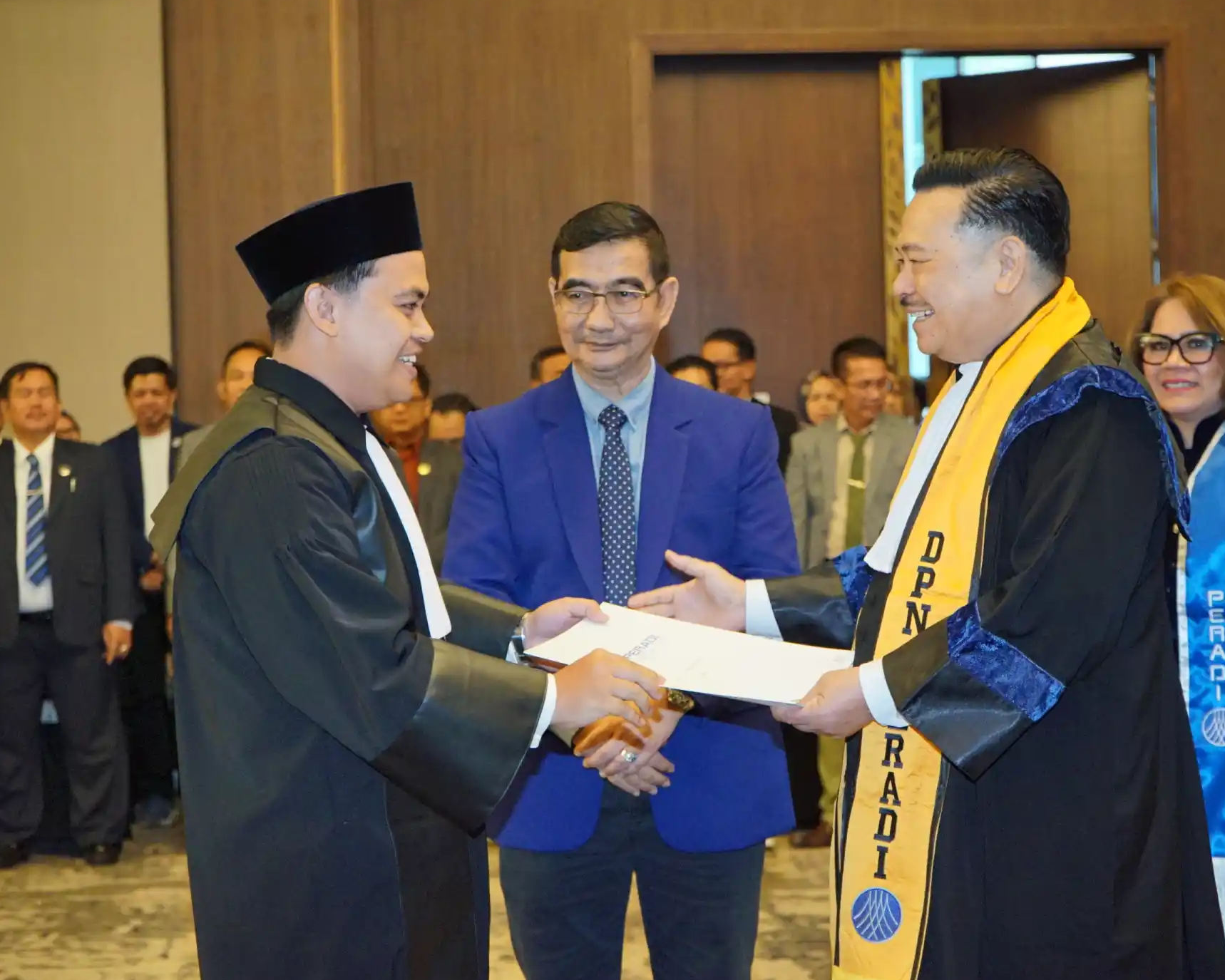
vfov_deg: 20.2
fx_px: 2756
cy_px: 490
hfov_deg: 25.0
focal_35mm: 76
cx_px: 689
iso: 6400
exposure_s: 1/100
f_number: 5.6
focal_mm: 67
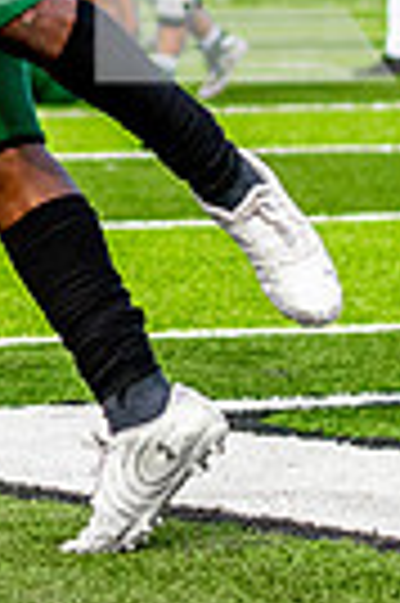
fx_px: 7302
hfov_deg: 3.1
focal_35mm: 437
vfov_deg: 4.7
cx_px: -603
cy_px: -274
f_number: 2.8
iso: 400
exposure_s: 1/2000
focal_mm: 70
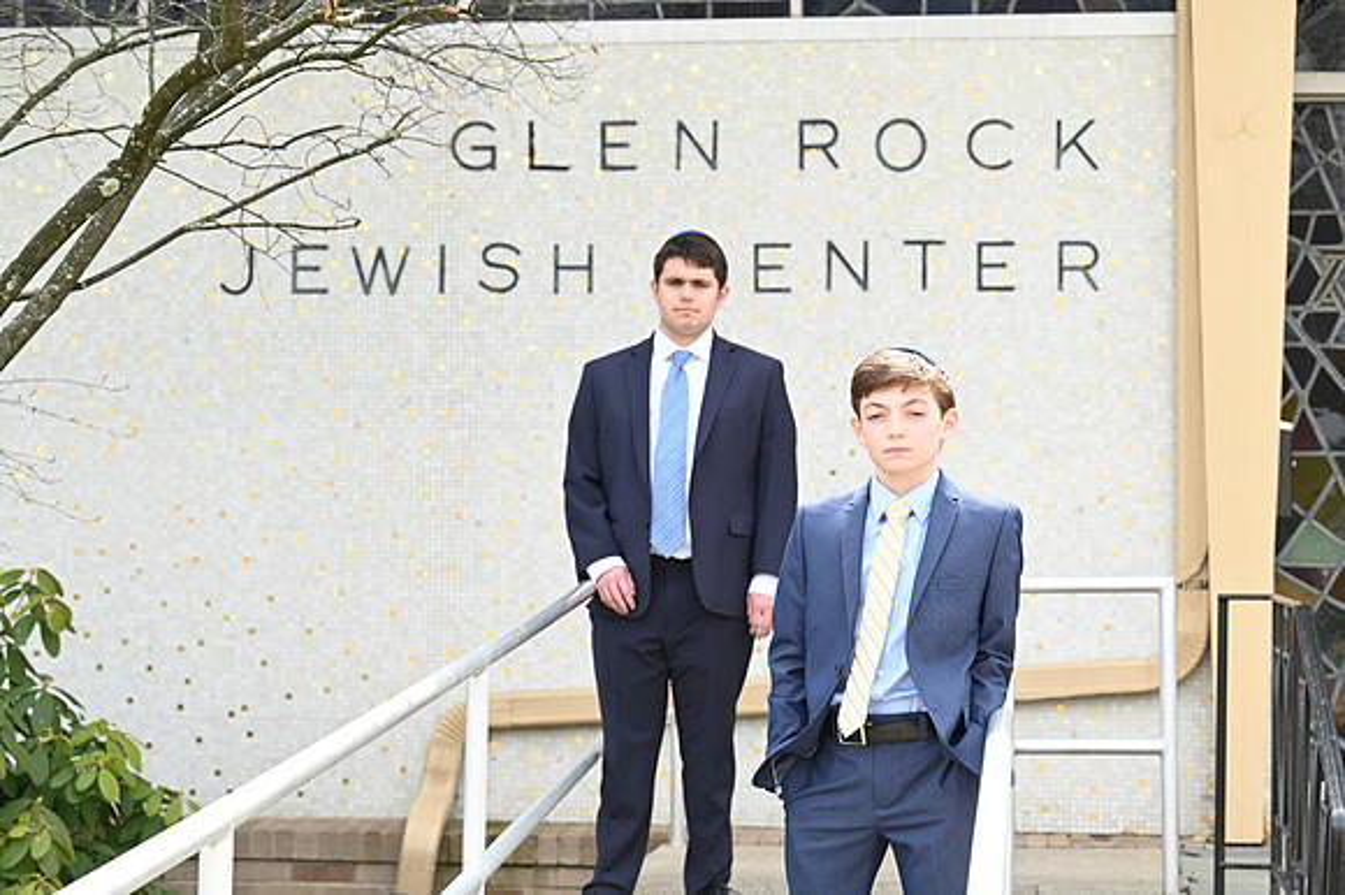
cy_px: 448
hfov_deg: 25.7
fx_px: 2950
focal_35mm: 79
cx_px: 672
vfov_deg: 17.3
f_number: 6.3
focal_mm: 79
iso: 250
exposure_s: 1/200
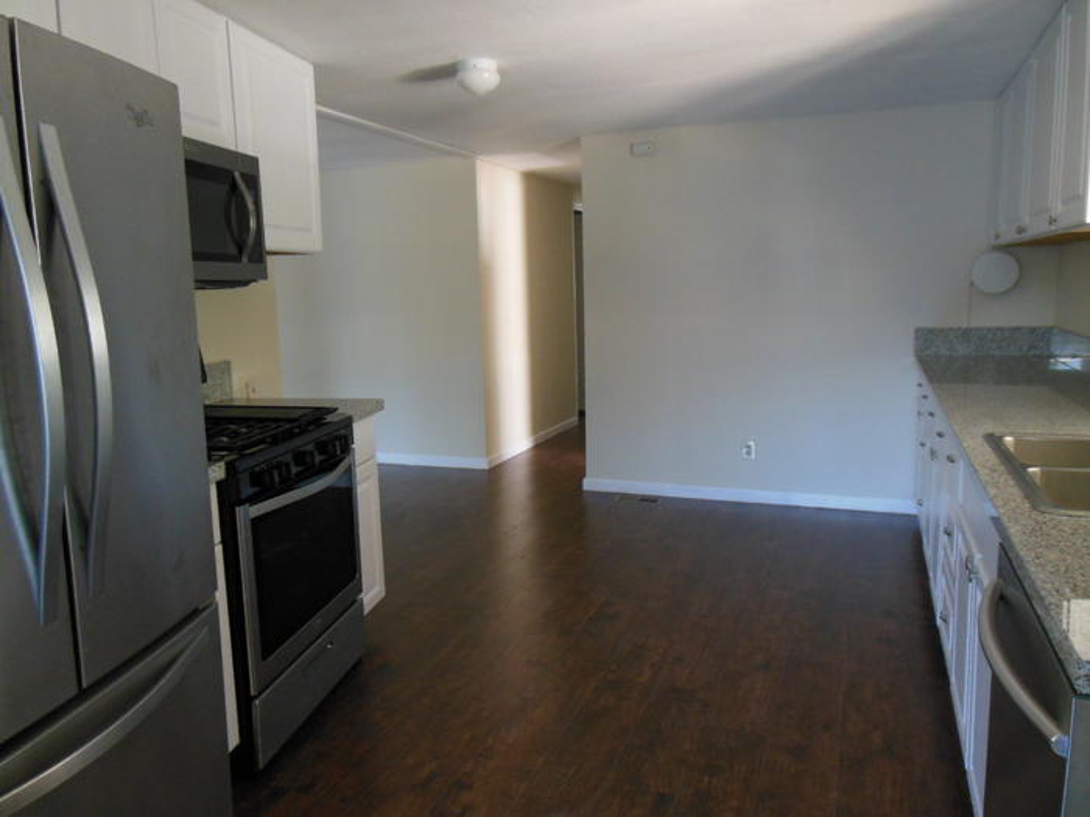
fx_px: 787
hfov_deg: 69.4
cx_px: 545
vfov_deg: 54.9
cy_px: 408
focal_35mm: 25
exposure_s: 1/30
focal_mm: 4.5
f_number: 3.2
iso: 400
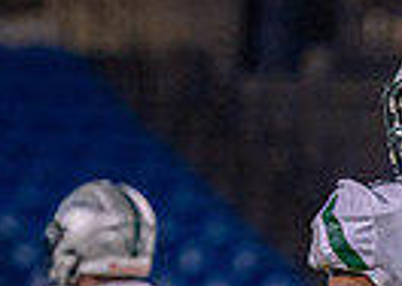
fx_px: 12215
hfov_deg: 1.9
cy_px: 380
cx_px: 479
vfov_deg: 1.3
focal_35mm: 1071
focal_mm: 176
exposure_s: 1/1600
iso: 2000
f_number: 2.8
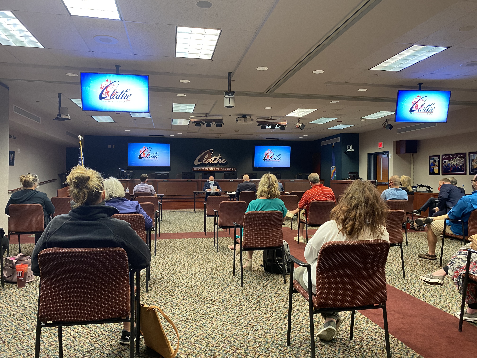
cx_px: 238
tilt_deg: +0.6
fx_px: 358
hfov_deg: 67.3
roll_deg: -0.1
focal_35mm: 26
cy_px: 179
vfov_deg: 53.1
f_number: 1.8
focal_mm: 4.25
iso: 250
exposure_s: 1/60
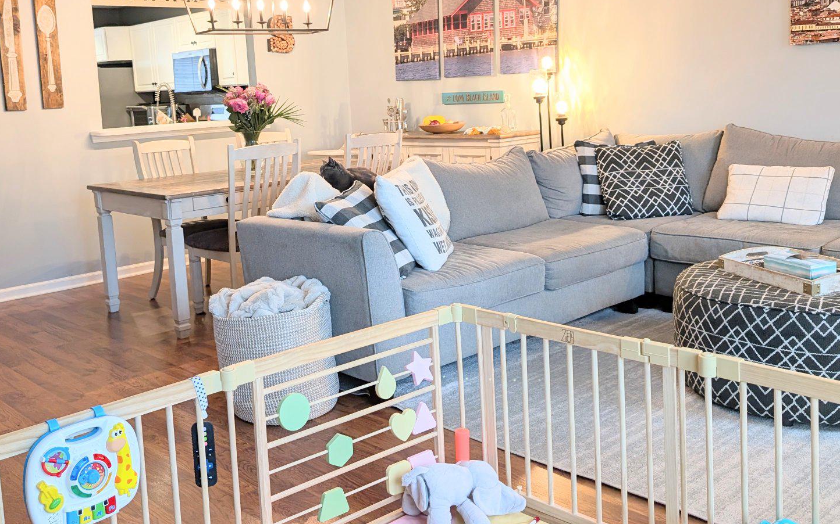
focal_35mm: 36
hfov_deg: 54.0
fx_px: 824
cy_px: 189
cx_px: 394
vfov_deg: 35.1
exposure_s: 1/40
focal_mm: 6.9
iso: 68
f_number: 1.68
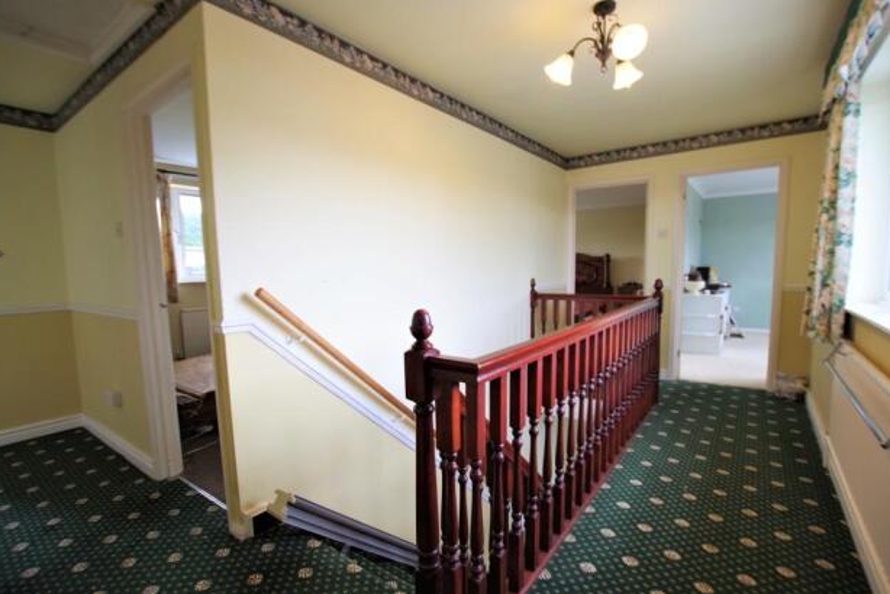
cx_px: 446
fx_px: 396
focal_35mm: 16
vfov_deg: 73.8
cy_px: 305
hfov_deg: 96.7
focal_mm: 10
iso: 200
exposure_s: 1/25
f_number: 3.5
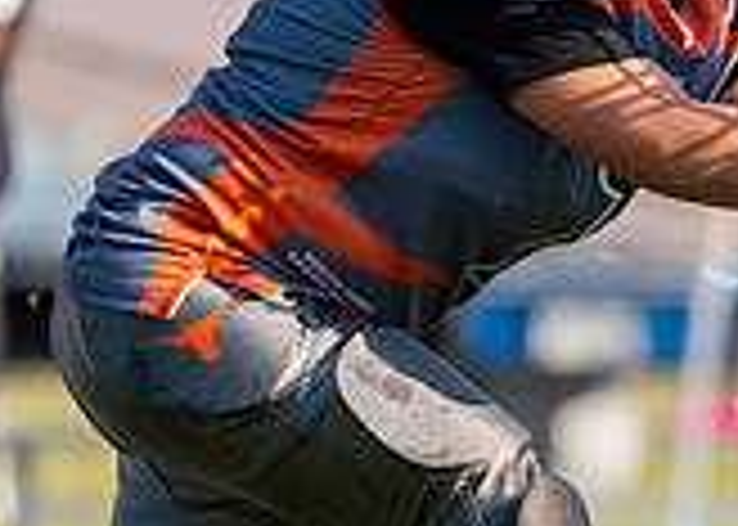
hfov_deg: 2.0
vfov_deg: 1.4
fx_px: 20951
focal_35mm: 1000
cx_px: 1085
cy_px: 266
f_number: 2.8
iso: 320
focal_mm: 200
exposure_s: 1/5000
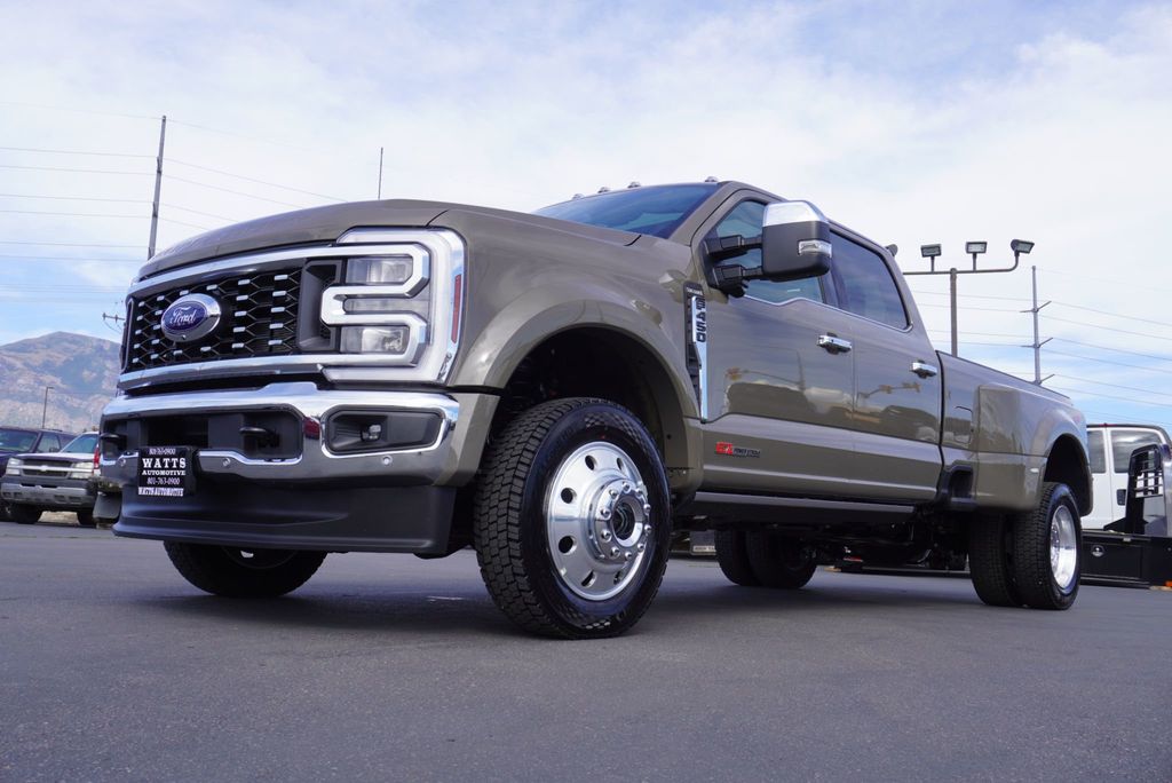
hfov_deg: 57.2
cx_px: 586
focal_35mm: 33
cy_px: 392
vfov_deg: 40.0
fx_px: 1075
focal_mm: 22
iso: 100
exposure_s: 1/125
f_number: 9
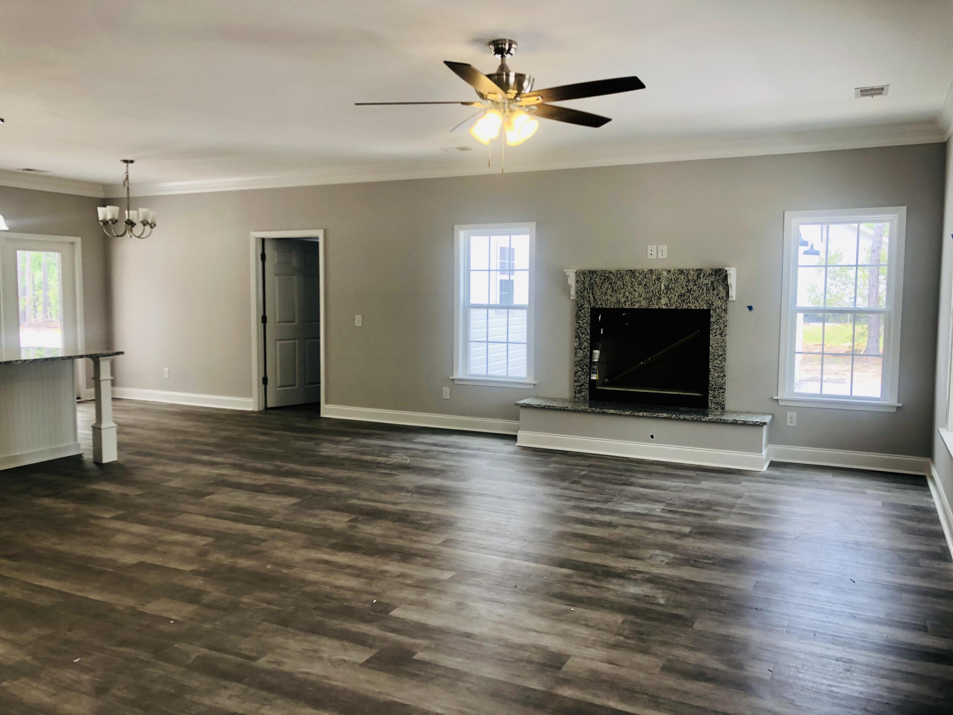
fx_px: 771
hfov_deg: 63.4
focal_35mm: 28
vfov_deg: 49.7
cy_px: 358
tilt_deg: -5.1
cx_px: 476
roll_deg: +0.7
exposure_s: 1/120
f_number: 1.8
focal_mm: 4
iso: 64
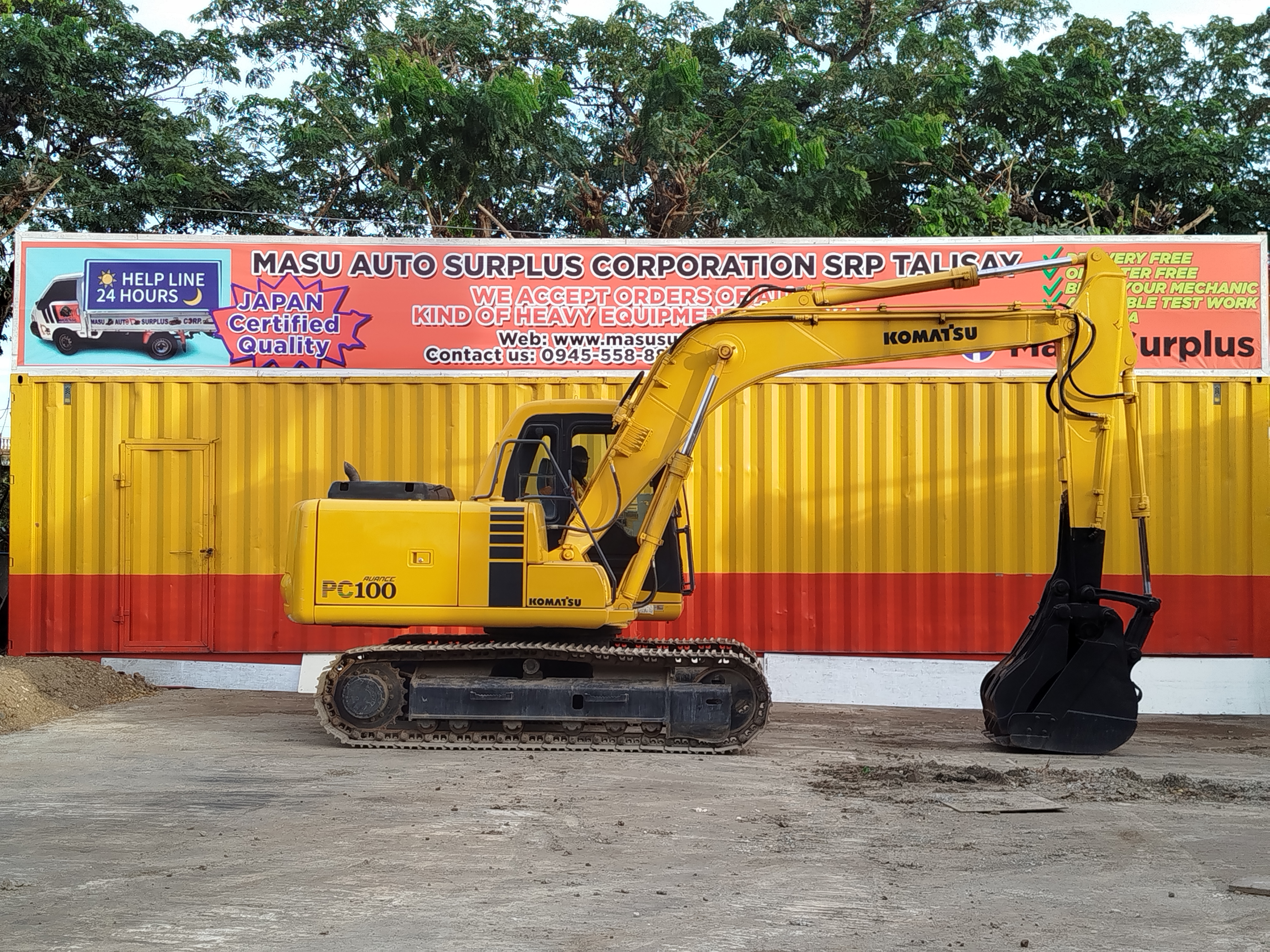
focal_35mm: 48
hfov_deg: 39.7
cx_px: 635
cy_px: 476
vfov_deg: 30.3
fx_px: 1761
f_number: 1.7
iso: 50
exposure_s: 1/203
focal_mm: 5.31
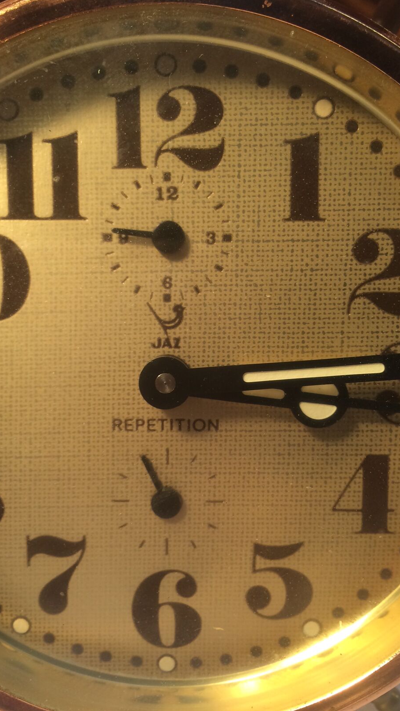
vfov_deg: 61.0
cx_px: 184
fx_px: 603
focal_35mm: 32
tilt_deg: -10.3
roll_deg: +1.7
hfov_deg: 36.7
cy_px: 351
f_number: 2.2
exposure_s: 1/33
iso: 40
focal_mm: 4.15
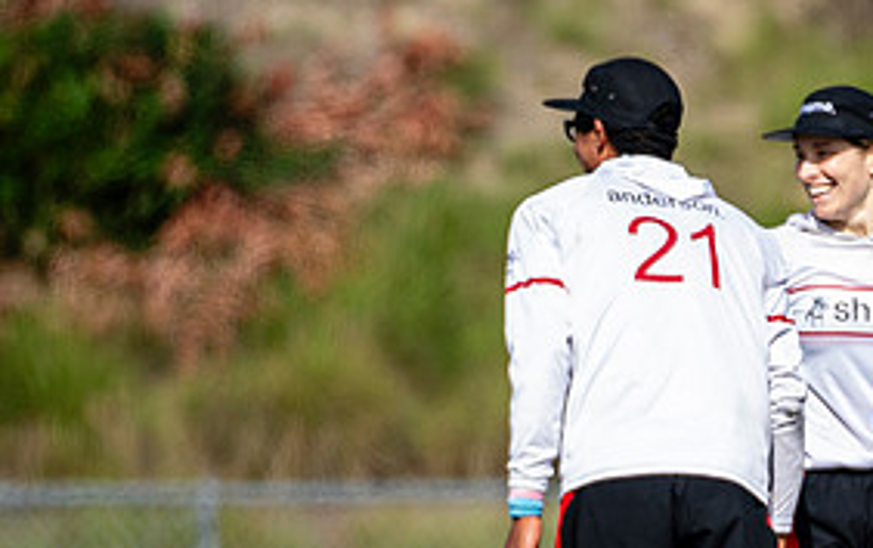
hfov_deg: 1.8
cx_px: 871
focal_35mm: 1184
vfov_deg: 1.1
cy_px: 445
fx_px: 28204
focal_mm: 300
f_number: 3.2
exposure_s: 1/1600
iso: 100
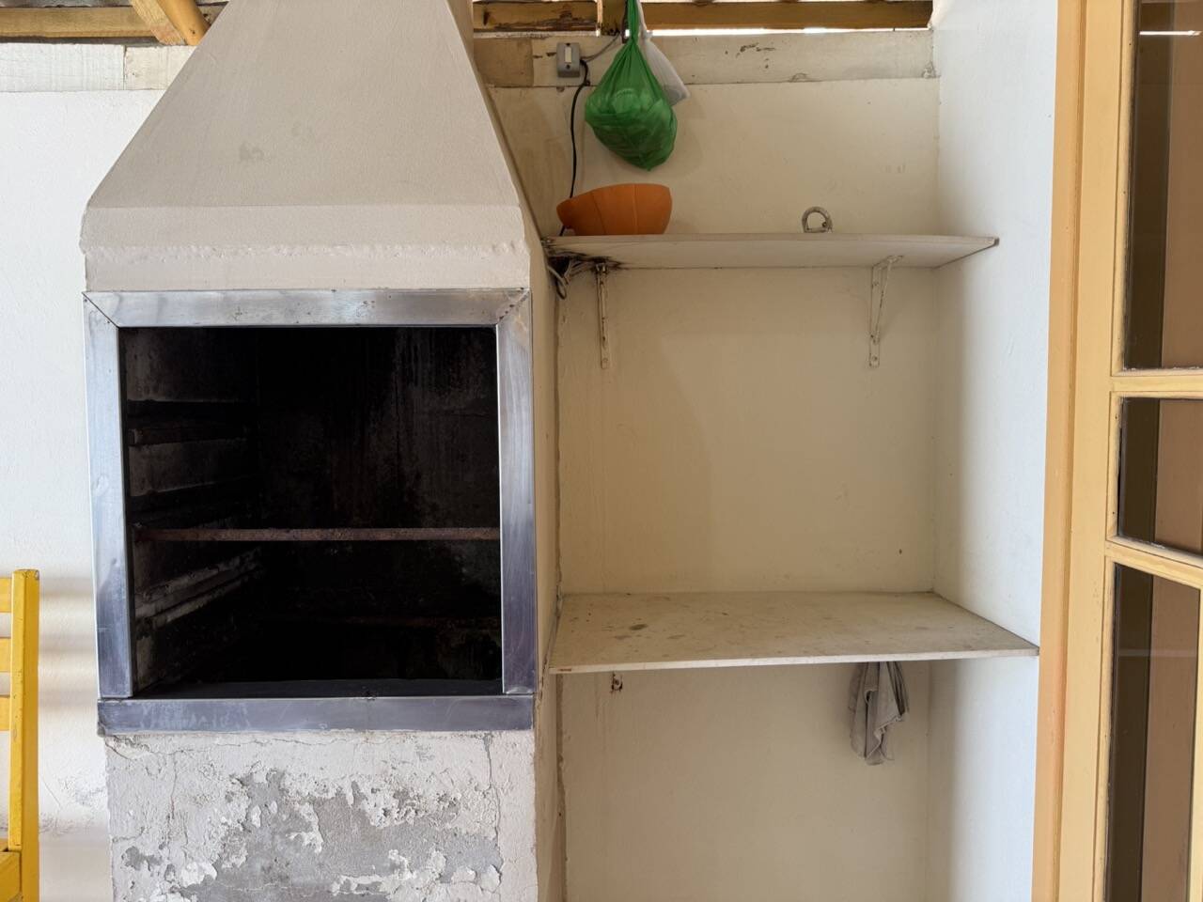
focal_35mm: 24
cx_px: 602
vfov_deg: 56.8
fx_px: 834
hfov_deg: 71.6
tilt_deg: -3.1
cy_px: 451
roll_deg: +0.7
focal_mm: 6.76
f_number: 1.78
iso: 50
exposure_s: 1/120
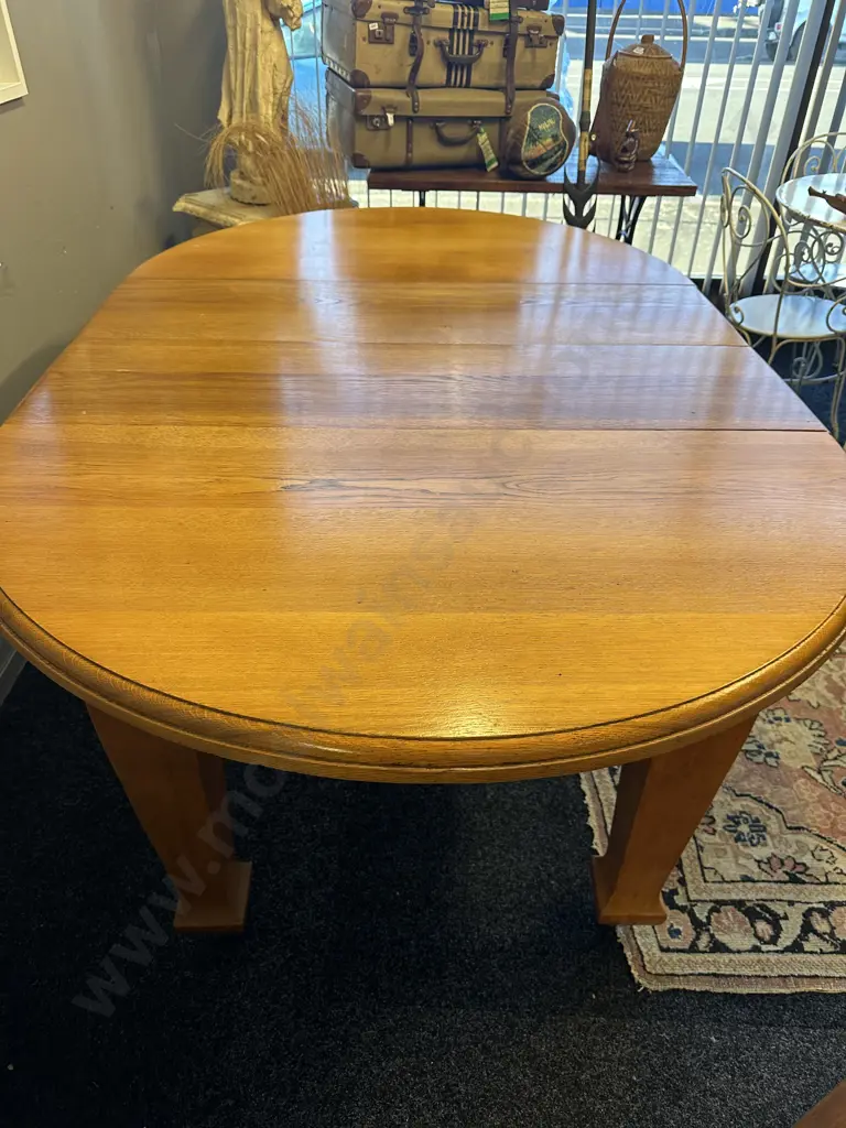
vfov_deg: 71.6
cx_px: 423
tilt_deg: -37.8
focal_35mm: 24
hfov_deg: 56.8
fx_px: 782
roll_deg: -1.5
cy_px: 564
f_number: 1.78
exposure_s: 1/100
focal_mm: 6.86
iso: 160
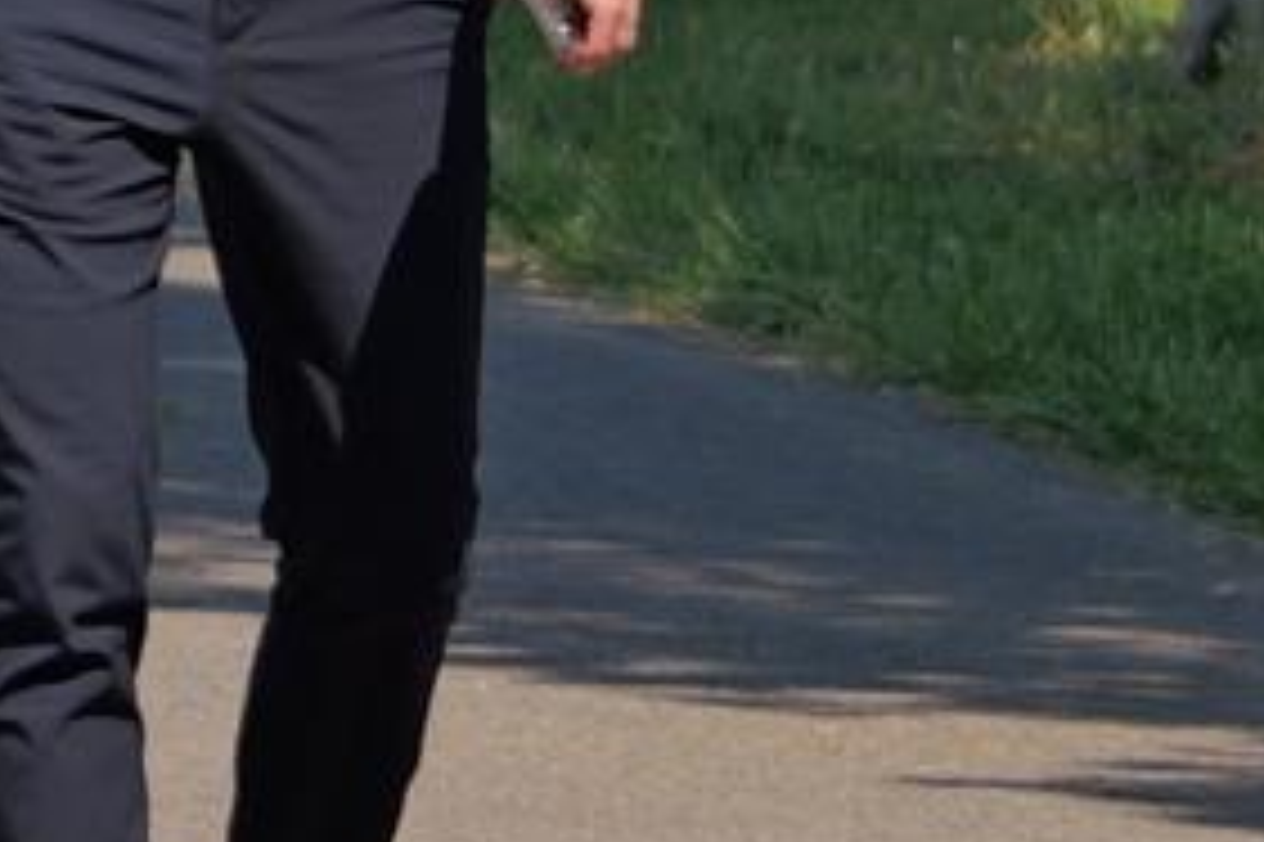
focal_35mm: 436
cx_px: -630
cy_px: -252
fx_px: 15299
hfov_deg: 4.7
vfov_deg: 3.1
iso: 100
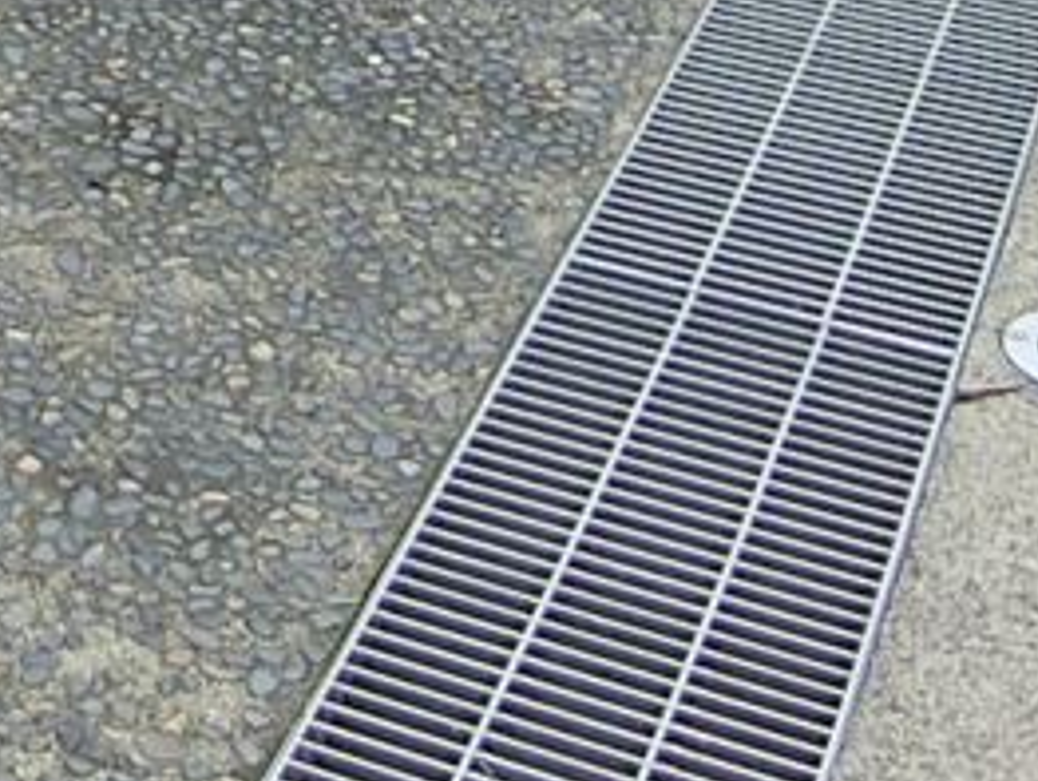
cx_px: -345
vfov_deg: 10.4
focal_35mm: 116
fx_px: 3482
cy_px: -1281
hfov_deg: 16.0
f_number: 2.7
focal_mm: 4.06
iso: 80
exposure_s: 1/640
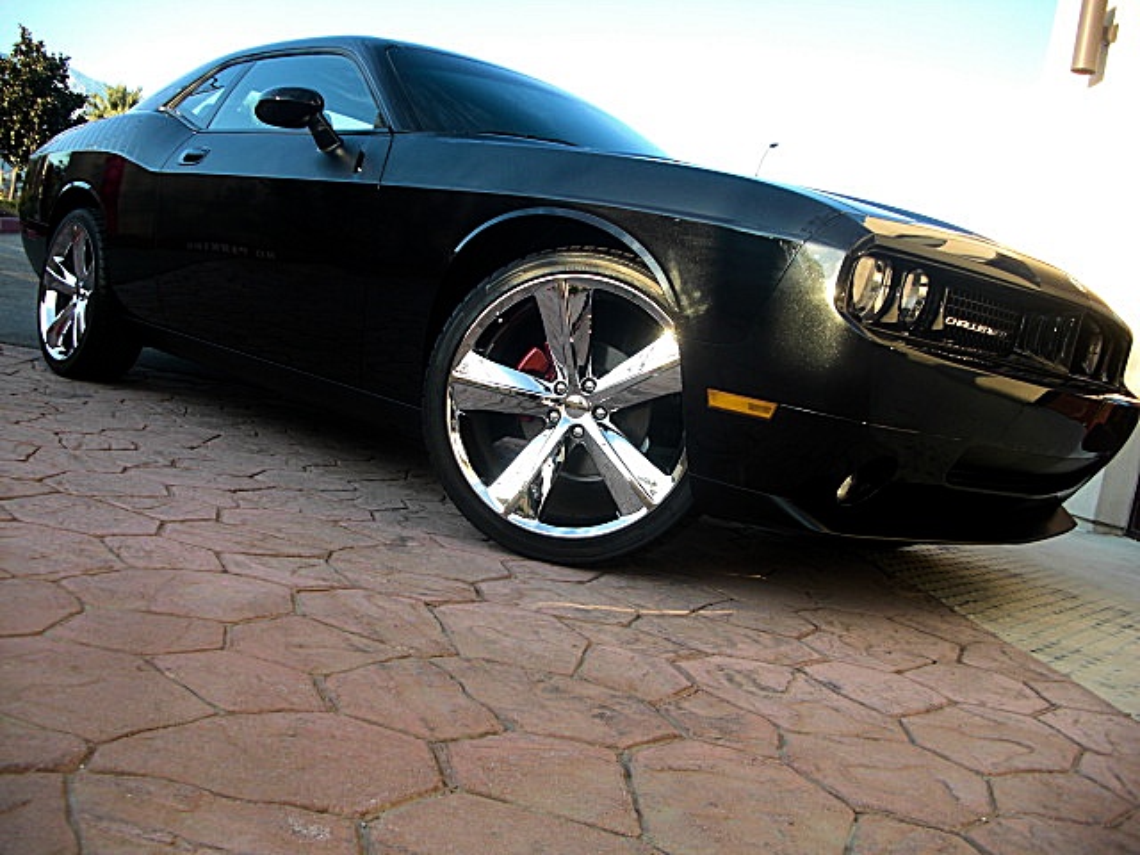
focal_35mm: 36
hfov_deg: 51.4
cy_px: 428
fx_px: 1186
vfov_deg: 39.7
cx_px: 570
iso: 50
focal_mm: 6.3
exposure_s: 1/125
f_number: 2.8
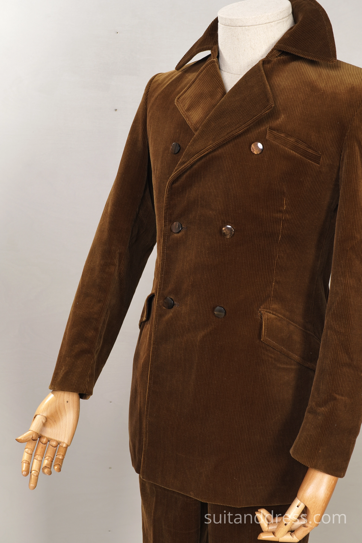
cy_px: 272
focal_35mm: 48
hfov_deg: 28.1
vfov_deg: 41.1
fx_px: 724
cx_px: 181
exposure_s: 1/8
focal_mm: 32
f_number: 7.1
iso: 200
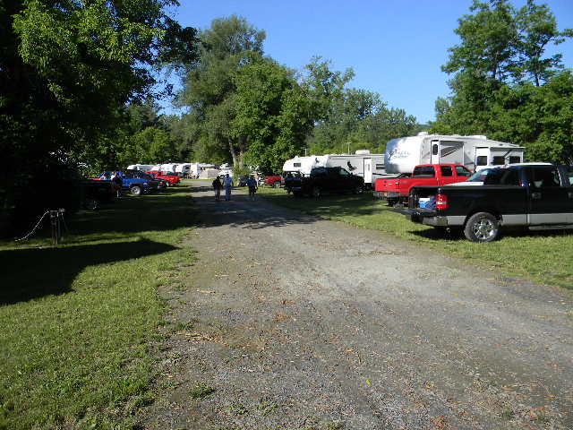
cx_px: 286
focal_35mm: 28
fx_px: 463
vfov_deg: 49.7
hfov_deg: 63.4
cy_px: 215
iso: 80
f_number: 3.5
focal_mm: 5
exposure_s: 1/740
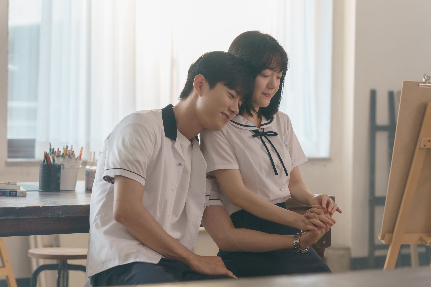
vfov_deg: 13.7
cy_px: 144
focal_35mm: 100
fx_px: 1197
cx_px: 216
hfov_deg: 20.4
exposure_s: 1/200
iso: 1000
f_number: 4
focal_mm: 100
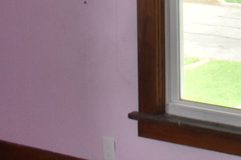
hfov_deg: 15.8
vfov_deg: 10.8
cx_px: 329
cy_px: -90
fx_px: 816
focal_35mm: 122
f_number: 4.5
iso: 800
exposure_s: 1/200
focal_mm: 18
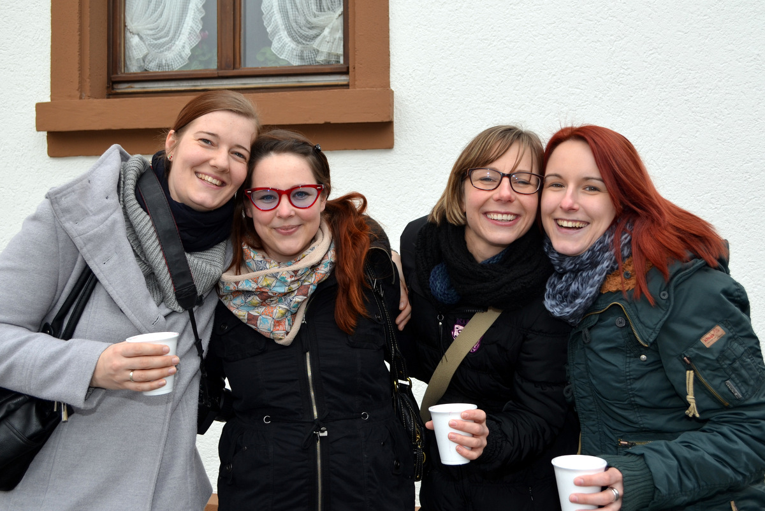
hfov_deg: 53.1
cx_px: 382
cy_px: 256
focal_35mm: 36
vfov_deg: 36.9
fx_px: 766
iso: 200
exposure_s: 1/125
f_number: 5.6
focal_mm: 24
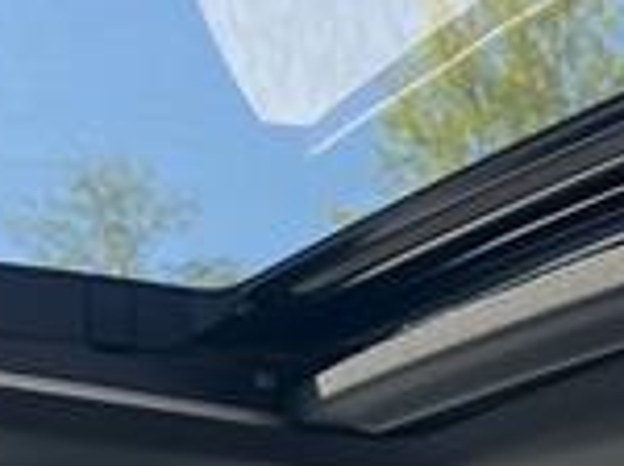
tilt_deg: -0.4
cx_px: 736
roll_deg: -3.9
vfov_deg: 12.0
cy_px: 886
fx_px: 1998
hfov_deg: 17.0
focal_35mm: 111
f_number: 1.6
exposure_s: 1/191
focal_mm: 5.1
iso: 40
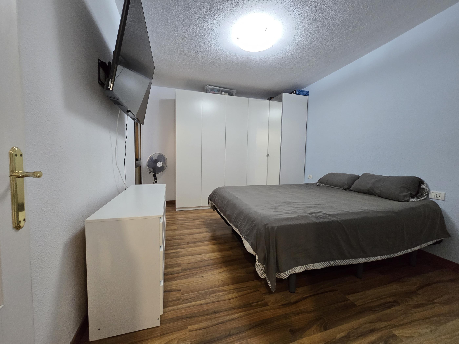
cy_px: 172
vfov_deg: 89.9
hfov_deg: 106.2
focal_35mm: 13
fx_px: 172
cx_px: 230
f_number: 2.2
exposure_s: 1/60
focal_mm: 2.2
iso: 800
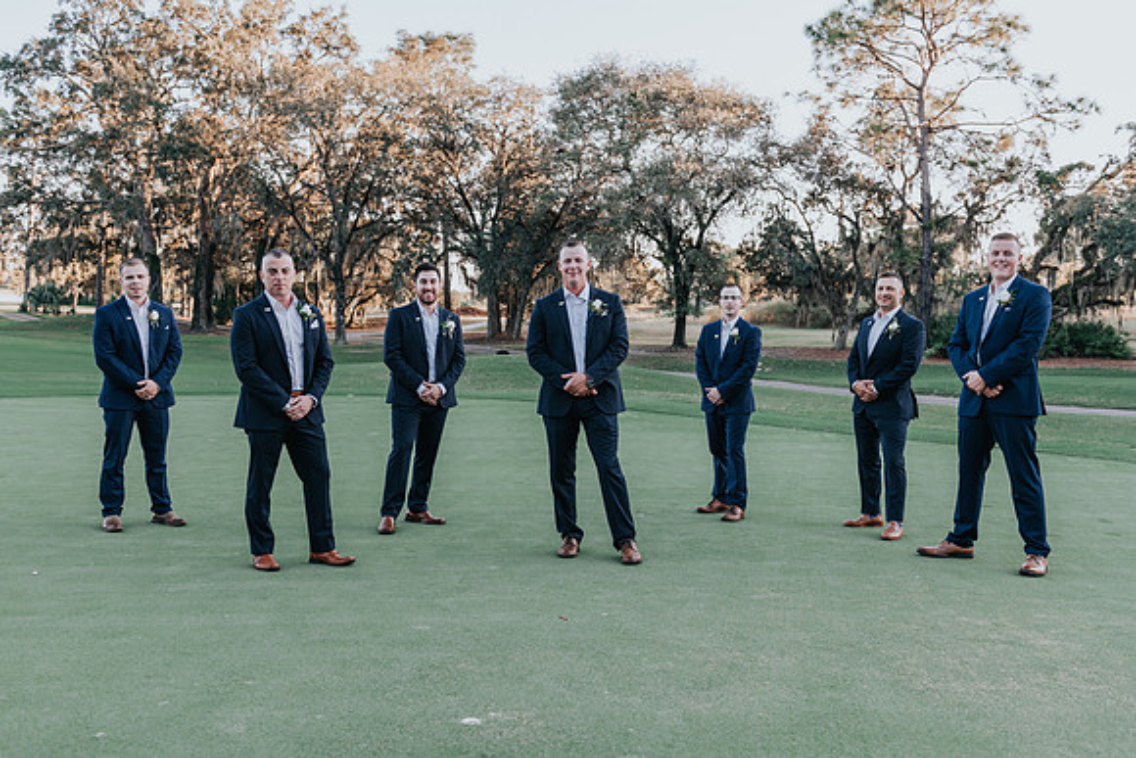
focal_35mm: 35
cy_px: 408
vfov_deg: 37.9
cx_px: 546
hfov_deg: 54.5
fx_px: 1102
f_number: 4.5
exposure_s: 1/200
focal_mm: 32
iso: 200
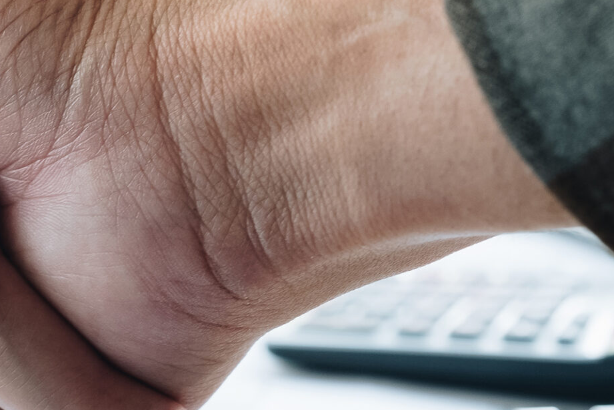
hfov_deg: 17.4
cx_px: -31
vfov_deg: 12.0
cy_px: 253
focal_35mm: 114
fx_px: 1944
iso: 800
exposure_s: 1/13
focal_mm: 27.4
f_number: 5
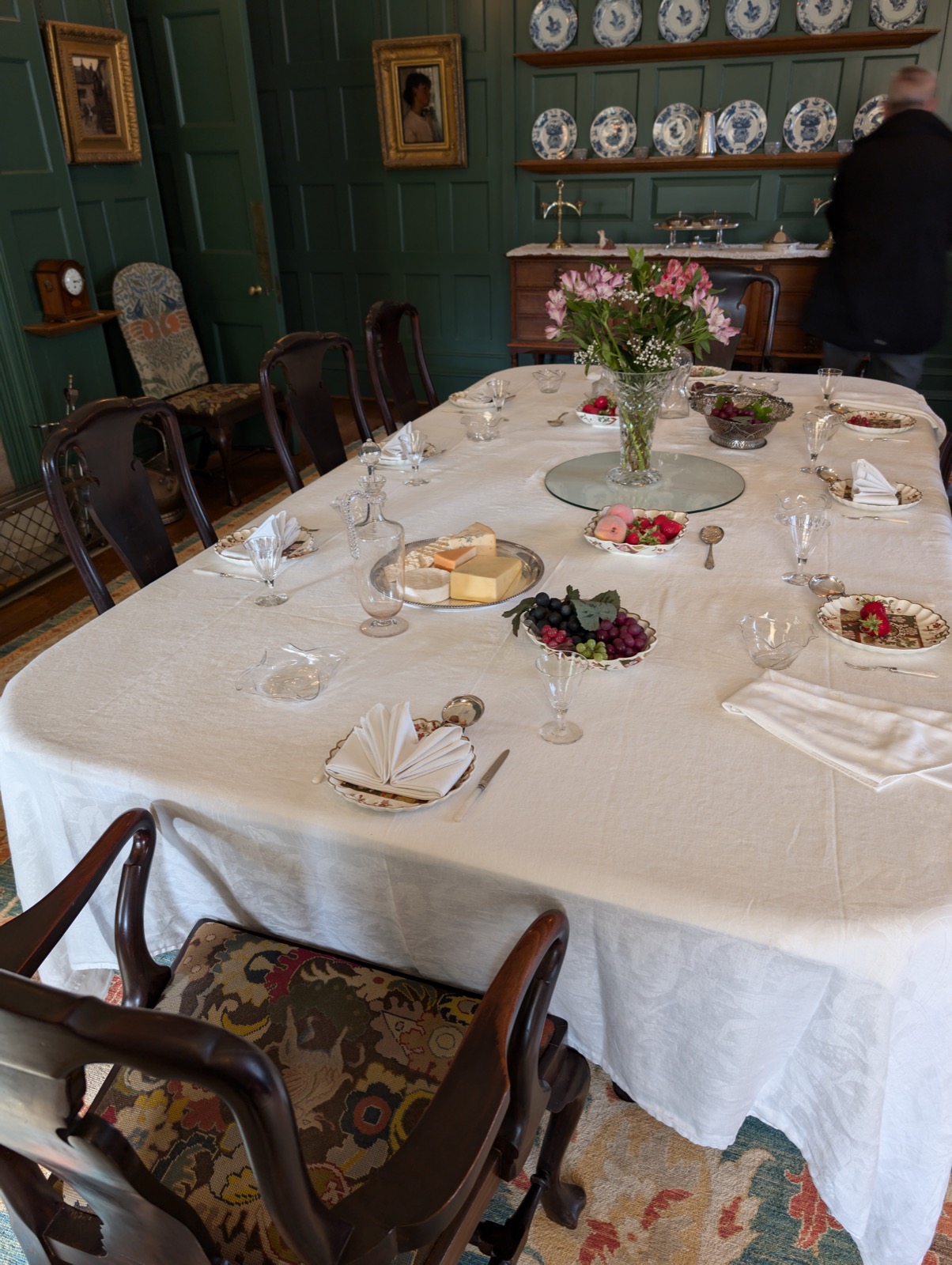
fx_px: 878
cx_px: 476
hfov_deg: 56.9
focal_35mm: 24
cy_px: 632
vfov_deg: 71.5
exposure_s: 1/15
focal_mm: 6.9
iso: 80
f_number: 1.68
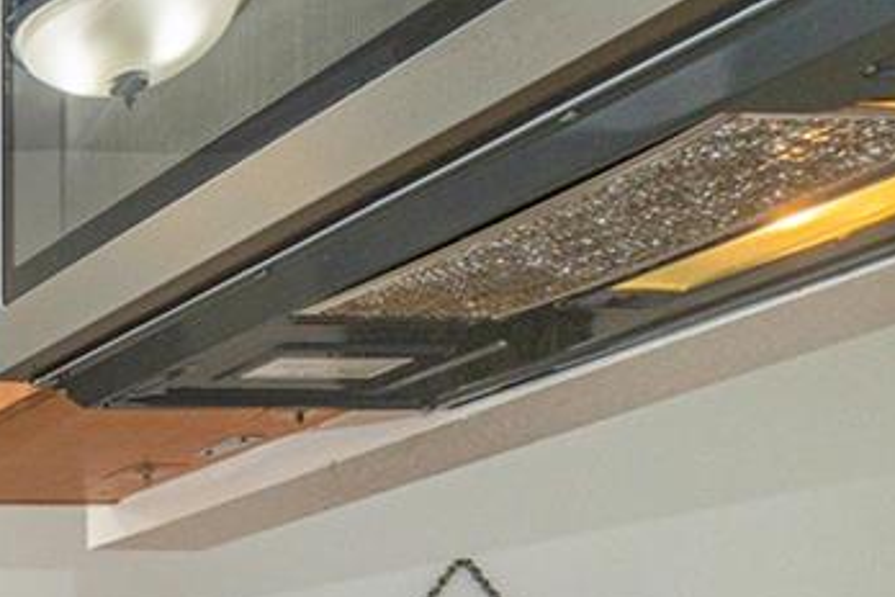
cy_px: 914
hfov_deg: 17.5
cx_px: -1013
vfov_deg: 17.6
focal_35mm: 69
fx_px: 1715
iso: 200
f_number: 8
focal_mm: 10
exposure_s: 1/40
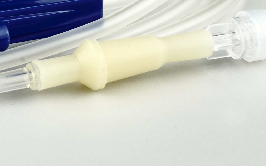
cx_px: 0
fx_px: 1384
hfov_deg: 10.9
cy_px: -98
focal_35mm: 191
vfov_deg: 6.8
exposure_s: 1/8
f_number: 22
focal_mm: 40
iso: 100
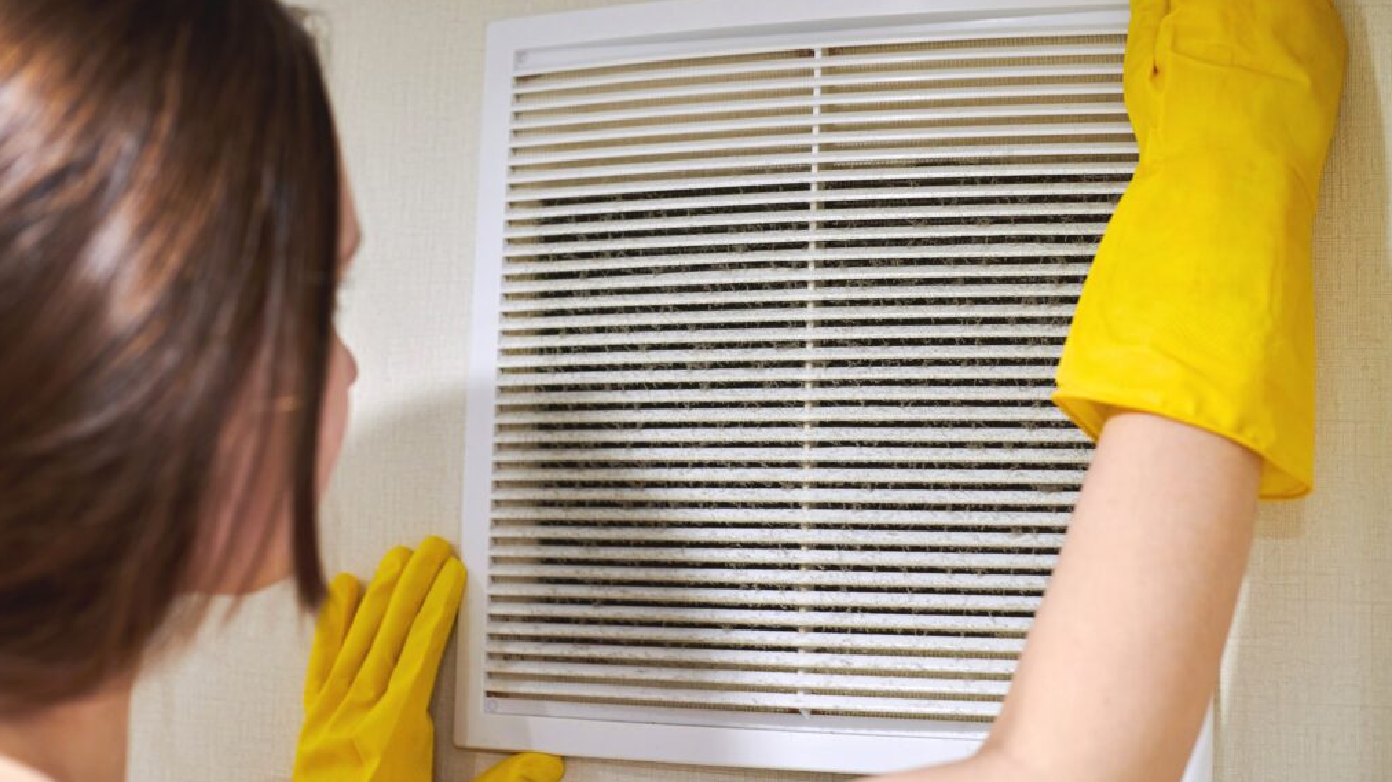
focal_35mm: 53
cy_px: 343
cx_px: 689
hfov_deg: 39.2
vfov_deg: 22.6
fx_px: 1956
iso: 640
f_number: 3.5
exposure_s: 1/80
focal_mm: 50
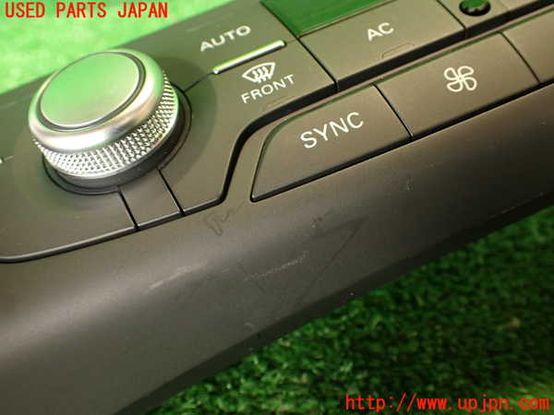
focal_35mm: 32
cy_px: 208
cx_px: 277
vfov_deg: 44.2
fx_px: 512
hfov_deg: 56.8
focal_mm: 5.79
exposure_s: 1/30
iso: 250
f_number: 2.4
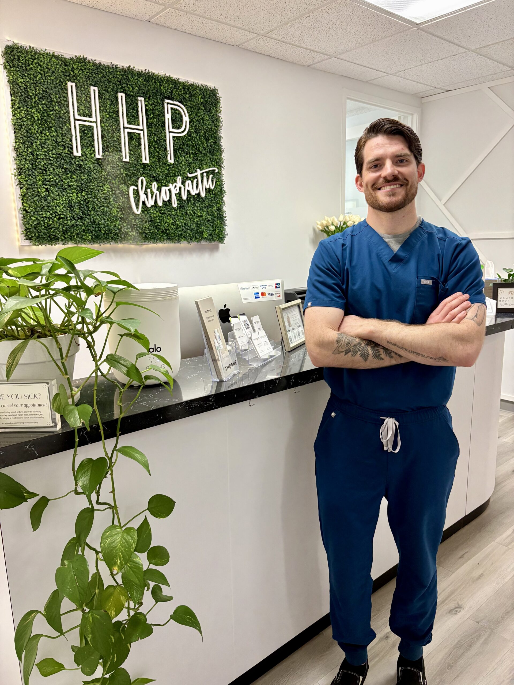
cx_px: 257
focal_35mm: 26
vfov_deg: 67.3
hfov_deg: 53.1
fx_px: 515
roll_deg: +0.7
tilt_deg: -10.1
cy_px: 342
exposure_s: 1/60
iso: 200
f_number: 1.6
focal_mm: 5.96
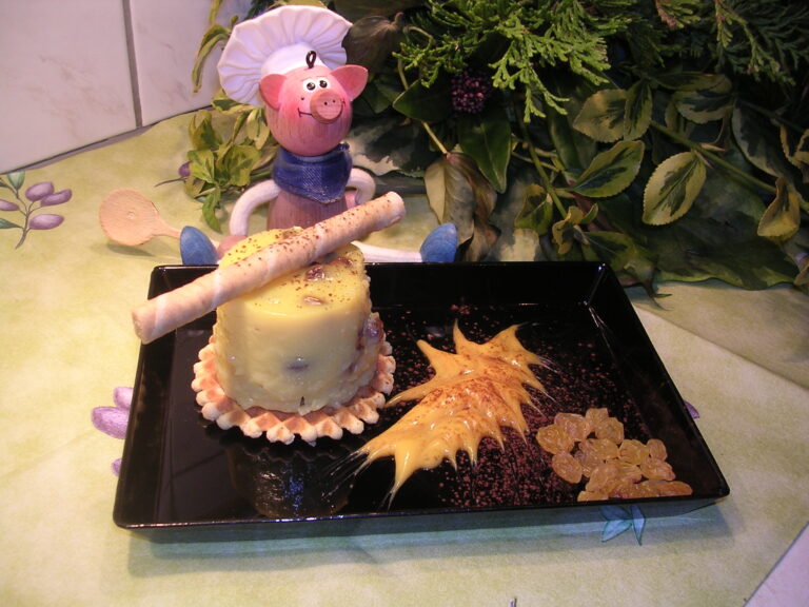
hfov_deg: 49.0
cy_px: 304
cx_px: 404
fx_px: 888
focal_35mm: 38
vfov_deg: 37.7
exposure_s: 1/30
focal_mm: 5.8
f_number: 2.8
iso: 100
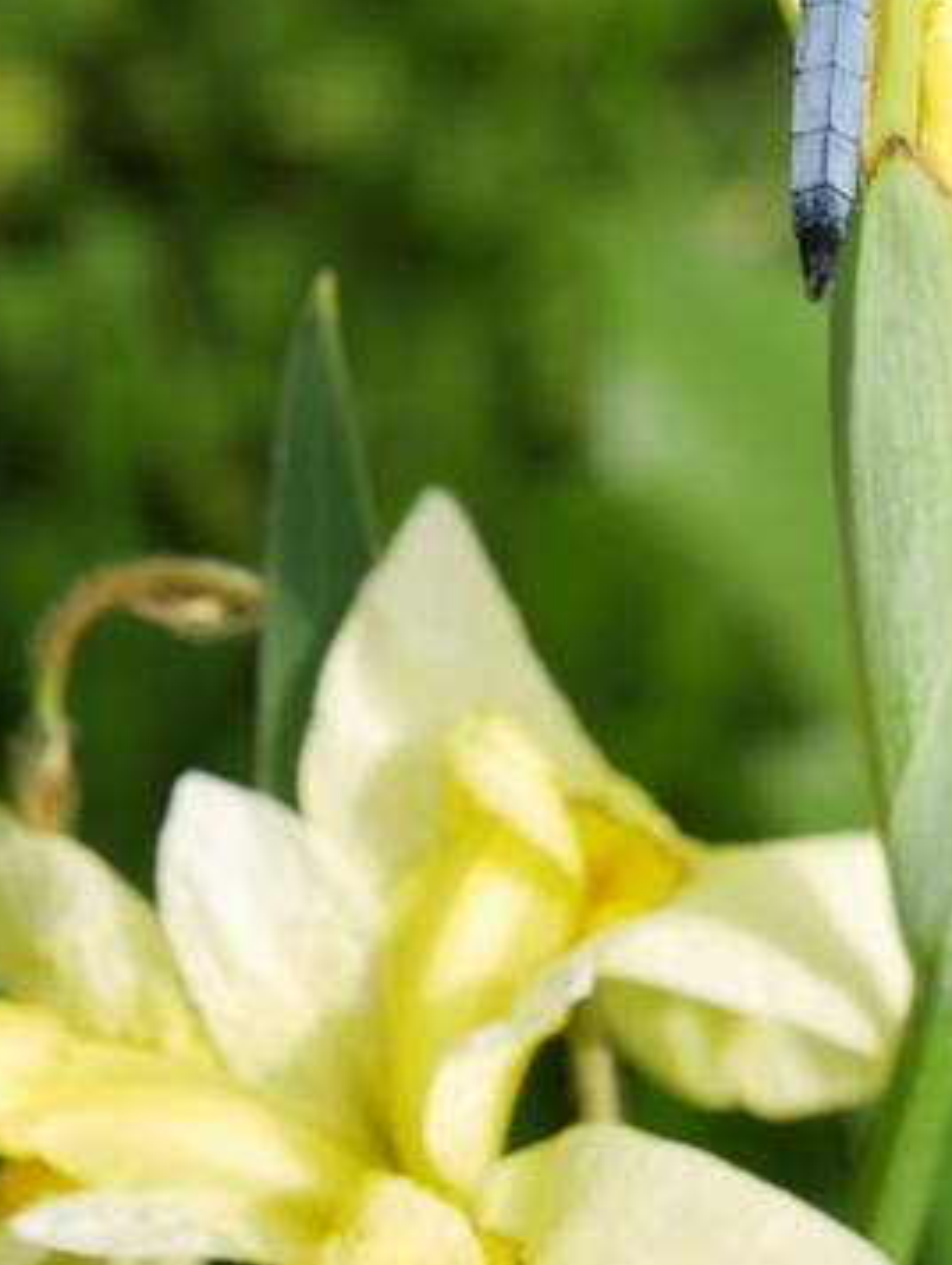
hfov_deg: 7.4
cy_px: 256
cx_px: 744
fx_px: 7389
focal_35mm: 202
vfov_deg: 9.8
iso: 200
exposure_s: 1/160
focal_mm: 60
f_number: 5.6
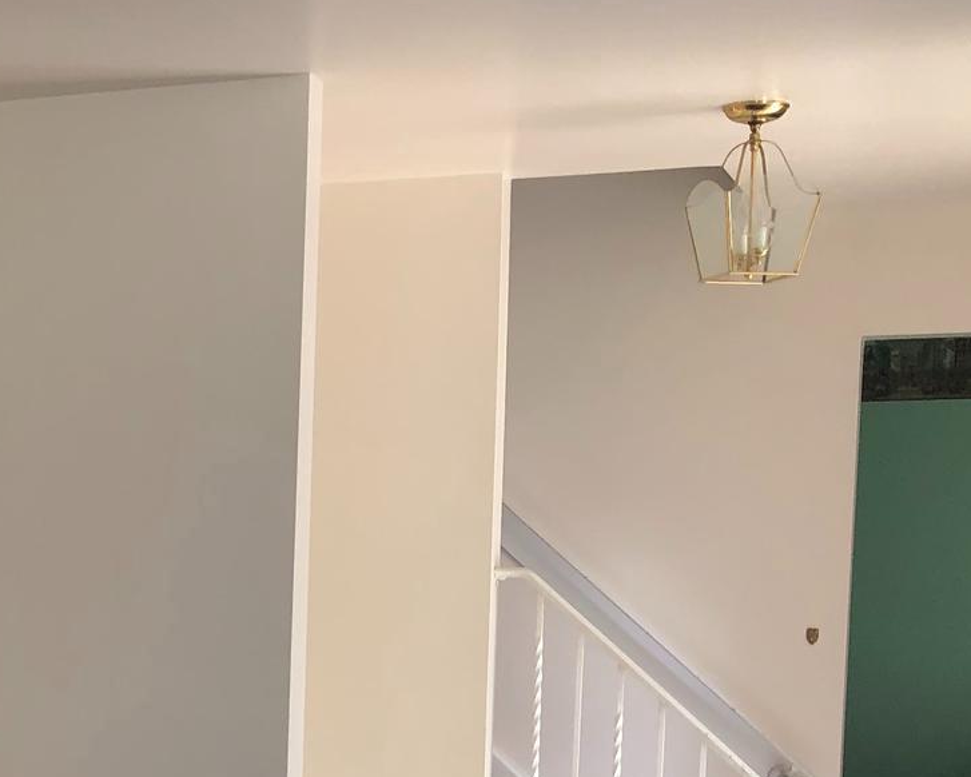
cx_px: -104
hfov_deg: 23.2
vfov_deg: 19.2
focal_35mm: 77
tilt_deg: -6.6
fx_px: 2213
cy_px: 816
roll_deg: -0.7
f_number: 1.8
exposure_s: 1/15
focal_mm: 3.99
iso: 64
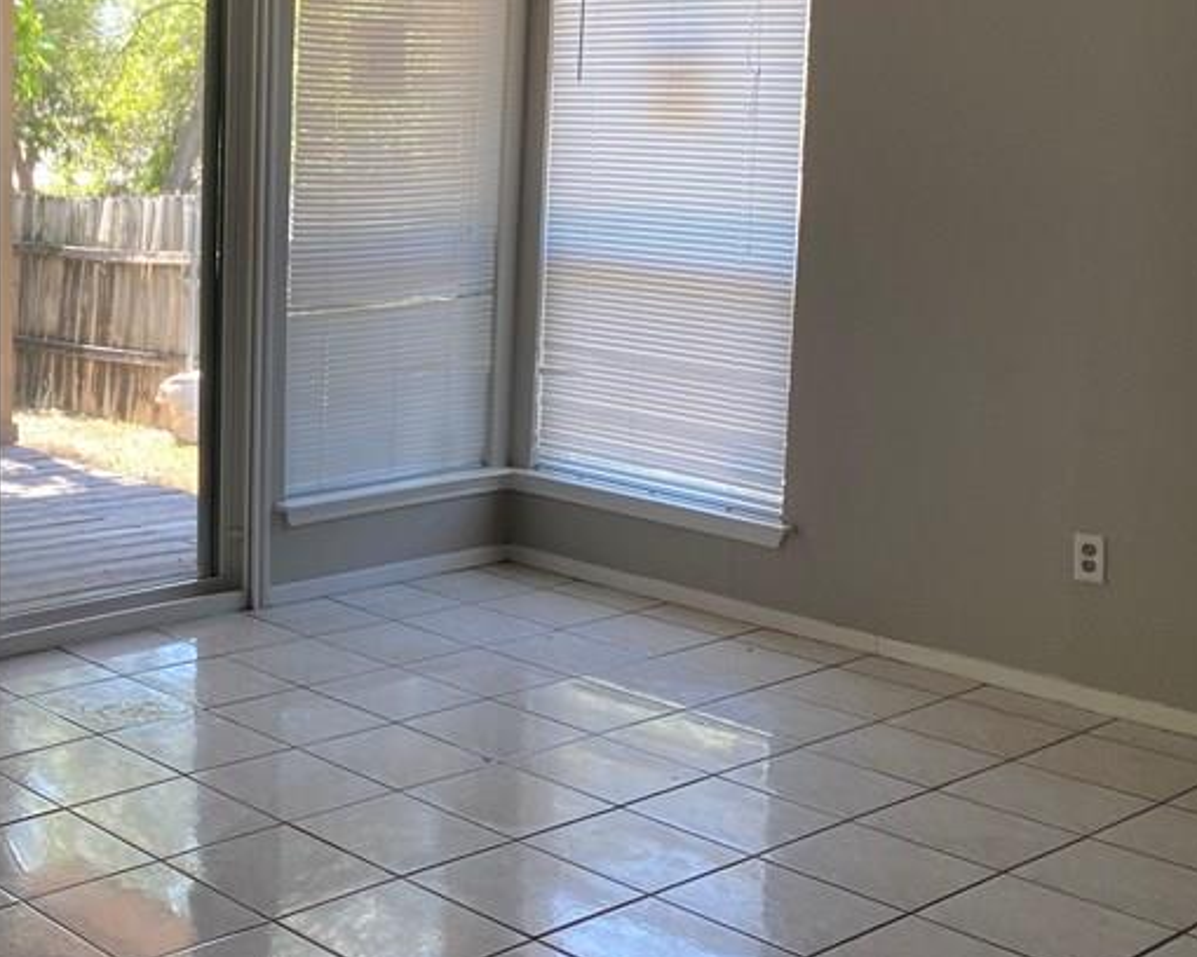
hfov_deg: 34.3
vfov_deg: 29.6
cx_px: 84
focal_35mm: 51
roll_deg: -0.6
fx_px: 1807
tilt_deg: -8.1
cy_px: 373
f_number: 1.8
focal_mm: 4.25
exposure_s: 1/60
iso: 64
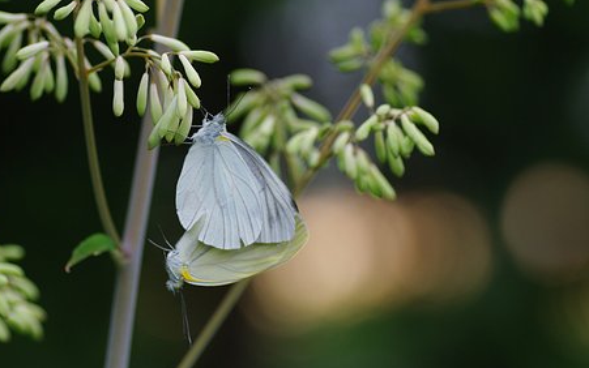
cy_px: 159
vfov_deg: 8.4
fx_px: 2504
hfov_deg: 13.4
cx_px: 319
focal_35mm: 156
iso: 200
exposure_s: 1/125
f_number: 3.5
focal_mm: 90
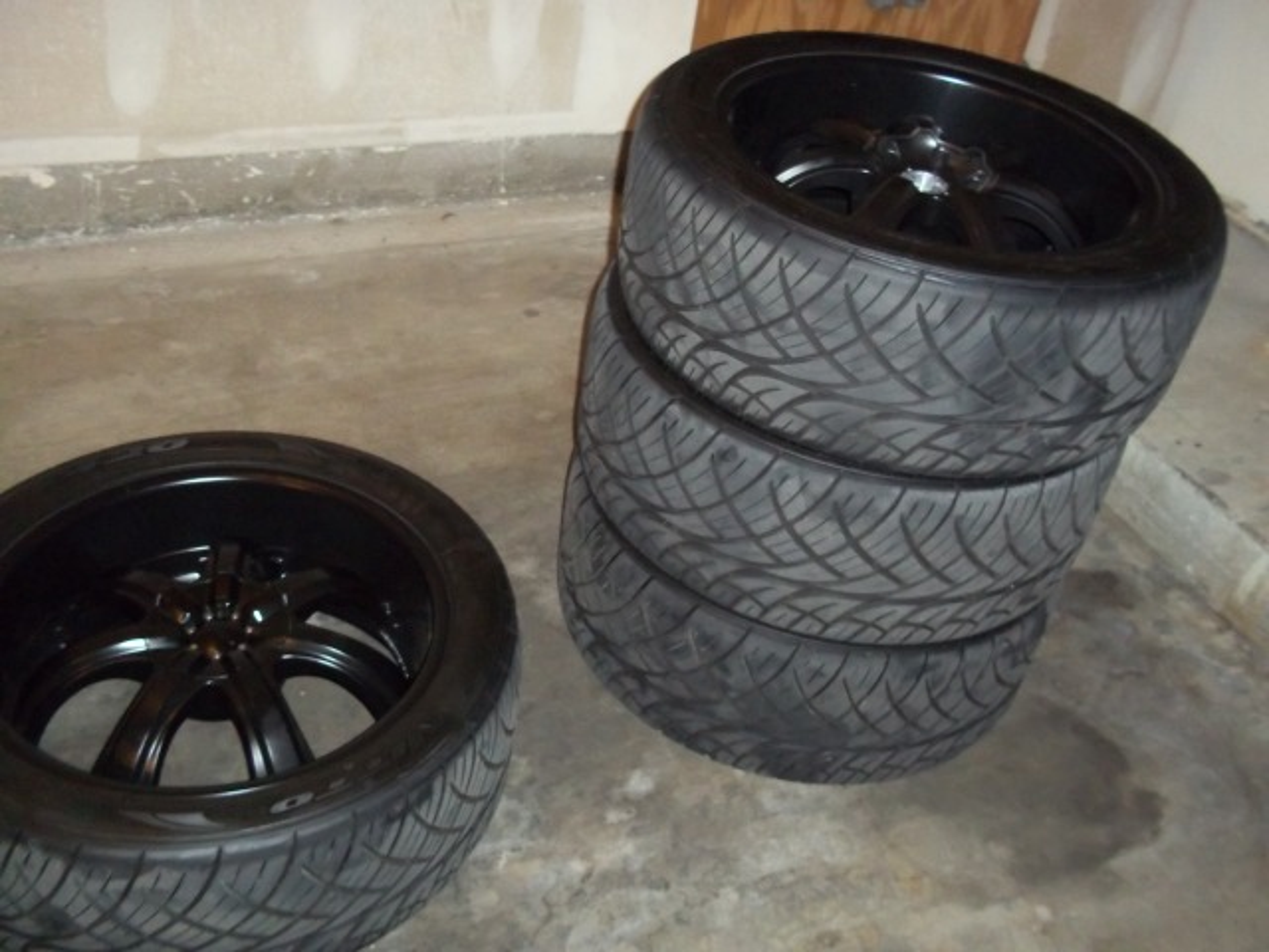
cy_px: 476
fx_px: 1320
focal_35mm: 36
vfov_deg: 39.7
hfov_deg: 51.4
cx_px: 634
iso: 400
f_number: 3.1
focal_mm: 6.5
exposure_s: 1/30
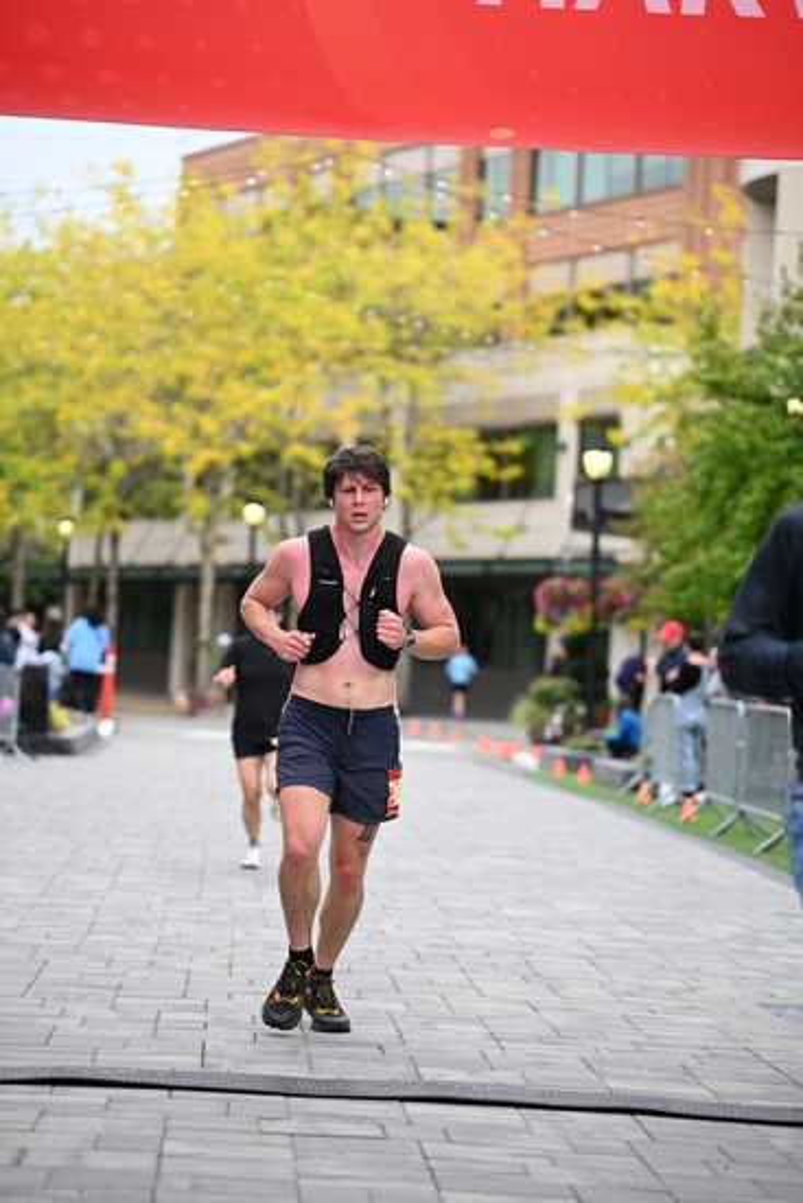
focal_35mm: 105
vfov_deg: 19.5
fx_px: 3511
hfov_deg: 13.0
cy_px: 602
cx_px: 402
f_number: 2.8
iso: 640
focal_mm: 105
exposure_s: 1/2000
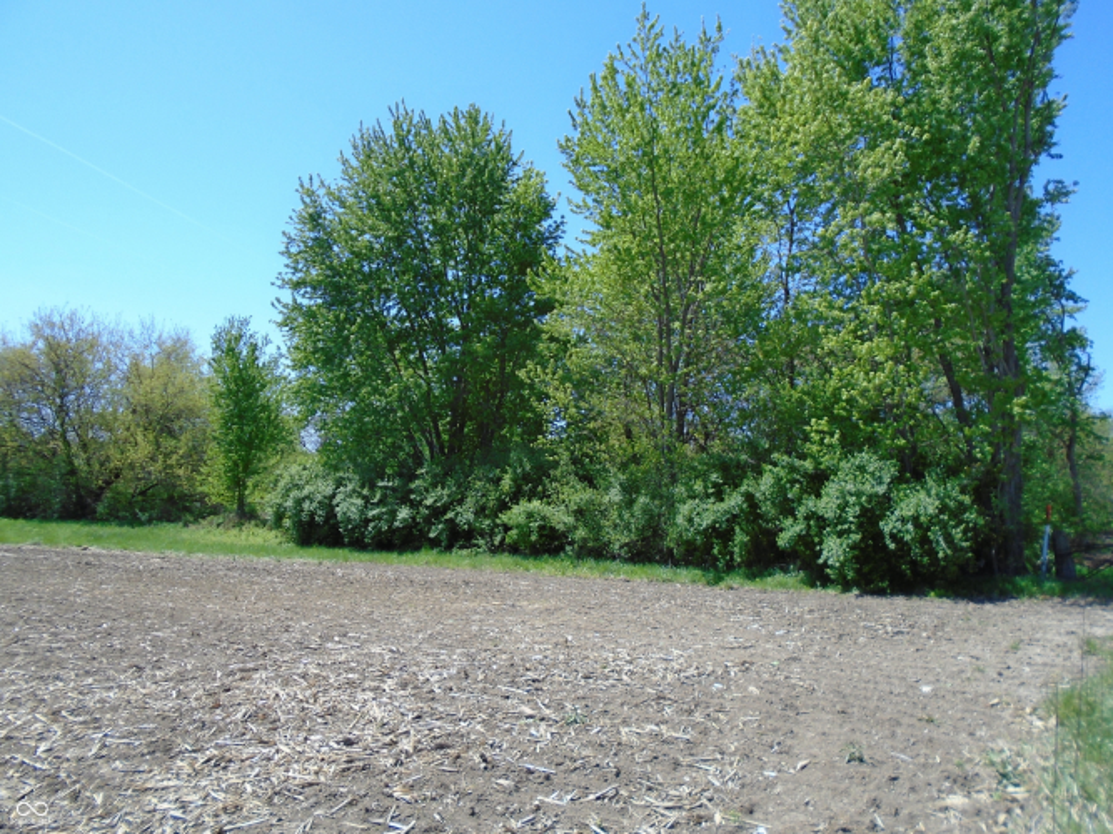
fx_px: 836
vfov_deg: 53.0
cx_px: 556
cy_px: 417
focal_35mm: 26
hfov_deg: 67.3
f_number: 3.2
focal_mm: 4.6
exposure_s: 1/640
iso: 100
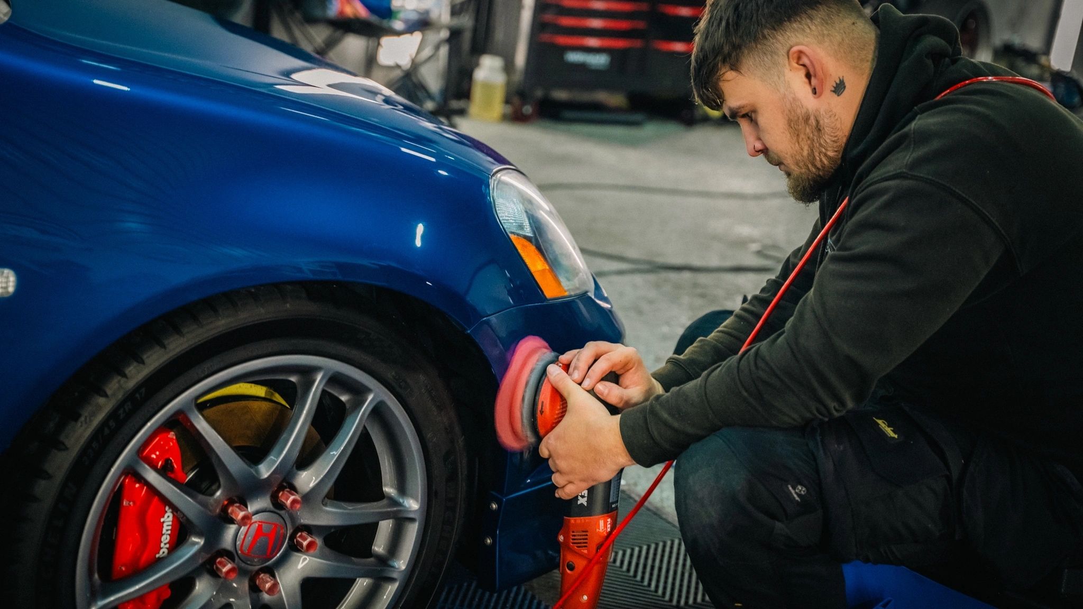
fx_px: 1621
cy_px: 304
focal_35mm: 56
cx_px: 542
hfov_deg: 36.9
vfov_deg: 21.3
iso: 4000
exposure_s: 1/50
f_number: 2.8
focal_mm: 53.9
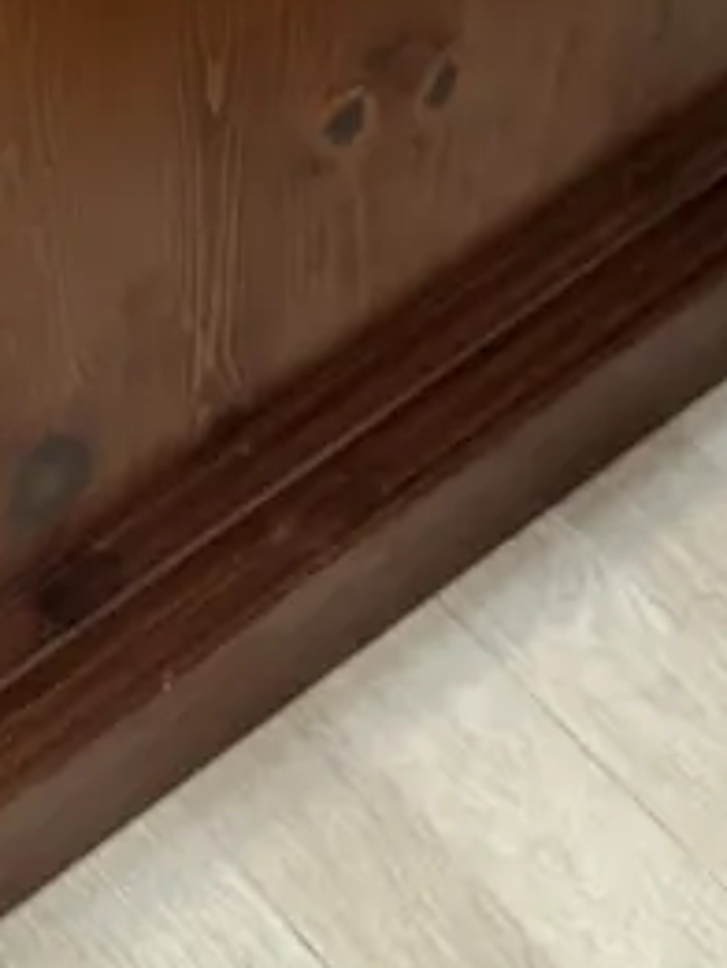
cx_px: -93
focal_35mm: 94
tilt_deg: -37.2
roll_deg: +4.4
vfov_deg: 18.6
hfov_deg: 15.3
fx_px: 2630
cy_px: -464
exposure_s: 1/50
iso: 320
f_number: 1.78
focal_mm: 6.86
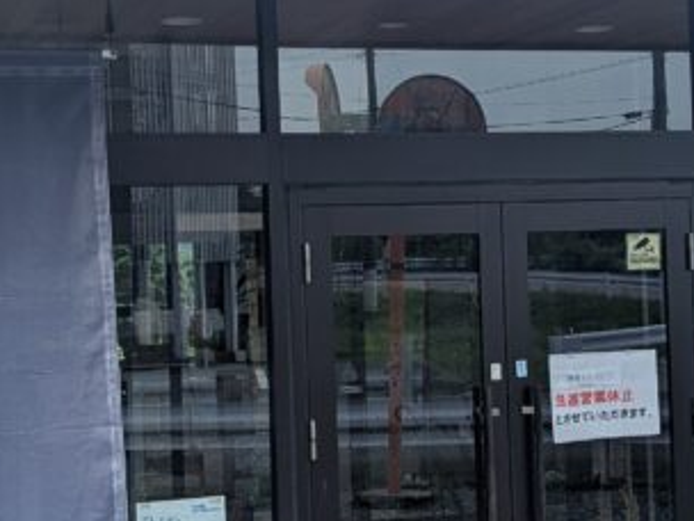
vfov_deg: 18.2
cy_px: 255
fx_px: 1624
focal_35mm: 81
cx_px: 400
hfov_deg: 24.1
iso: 46
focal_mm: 6.81
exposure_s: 1/1364
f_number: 1.85
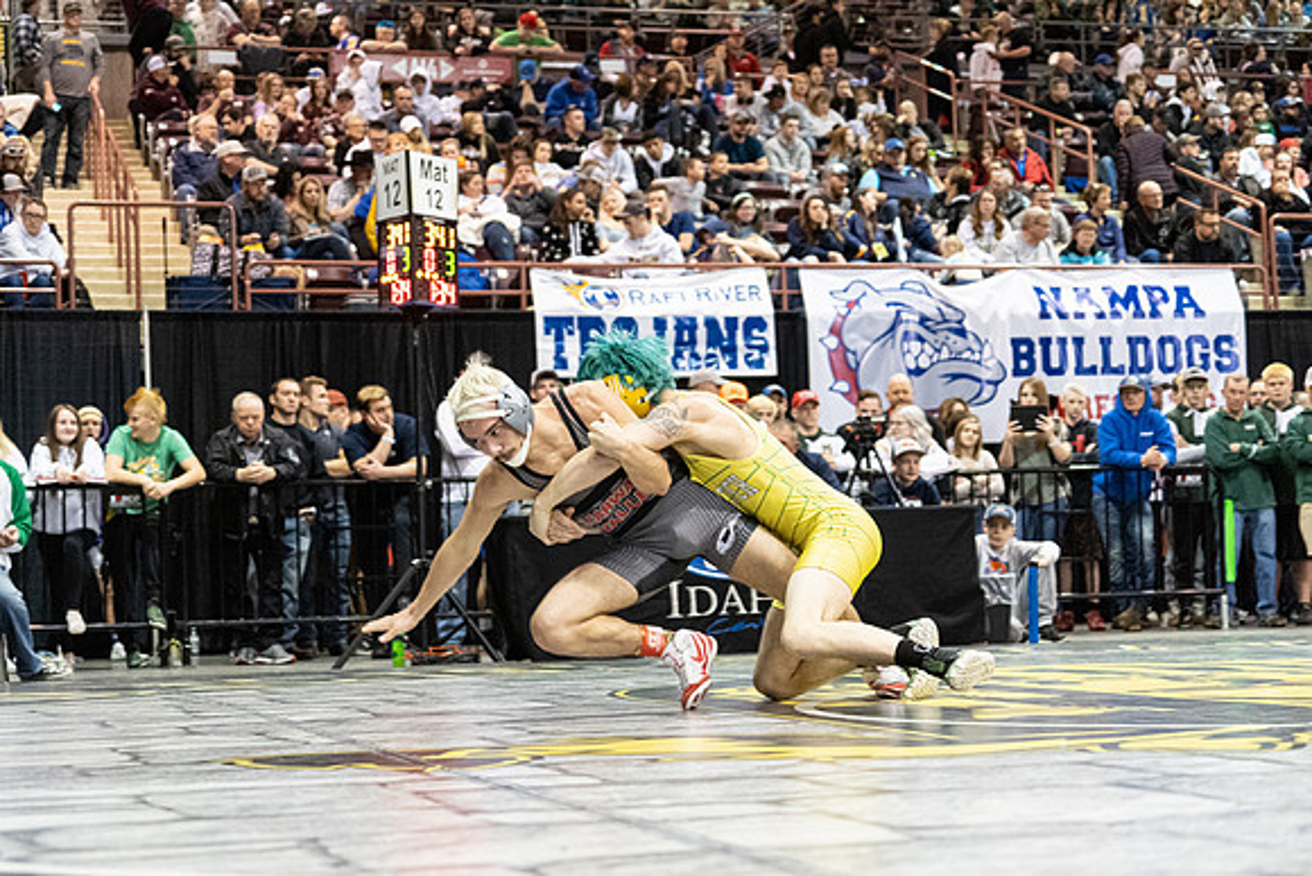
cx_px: 656
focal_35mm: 70
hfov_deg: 28.8
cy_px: 438
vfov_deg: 19.5
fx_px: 2552
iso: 12800
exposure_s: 1/500
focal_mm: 70
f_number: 4
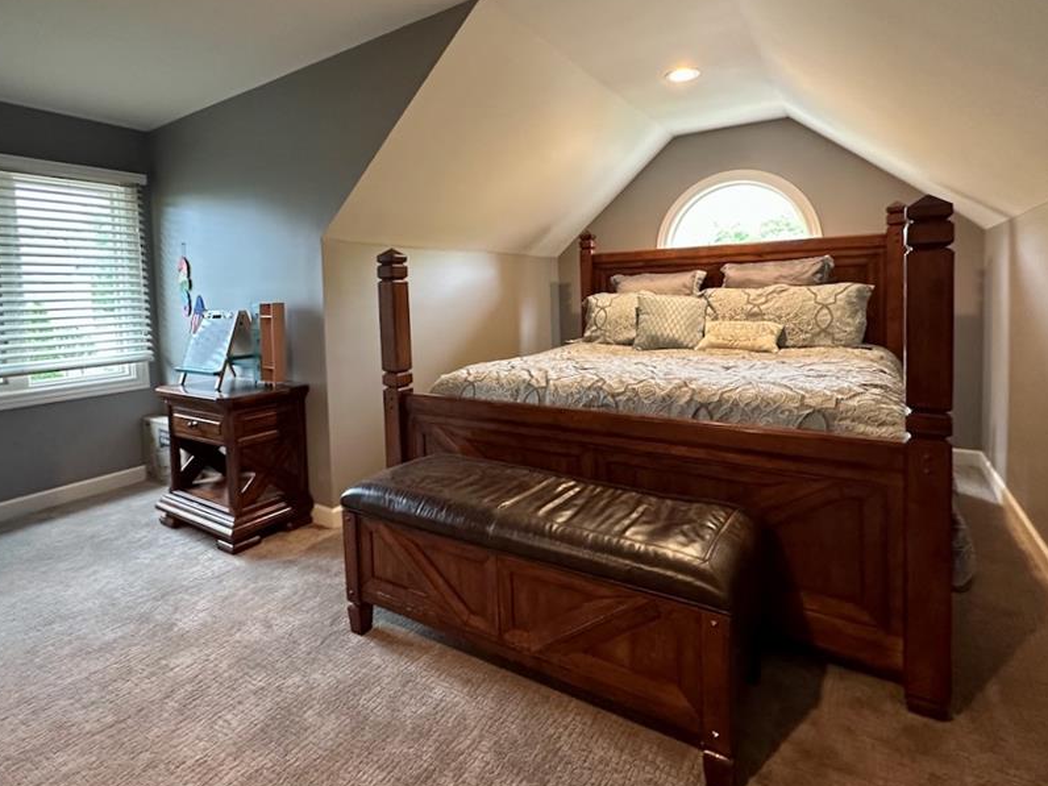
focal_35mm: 18
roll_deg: +3.1
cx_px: 508
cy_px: 319
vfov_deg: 70.9
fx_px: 545
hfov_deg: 87.7
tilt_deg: -2.2
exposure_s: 1/60
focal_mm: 2.22
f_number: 2.2
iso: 500
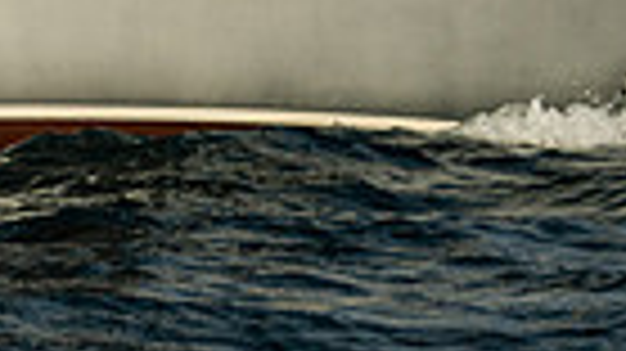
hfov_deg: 2.8
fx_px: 12973
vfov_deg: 1.5
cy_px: -536
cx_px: 807
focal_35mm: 782
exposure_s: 1/1600
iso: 250
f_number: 6.3
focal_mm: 145
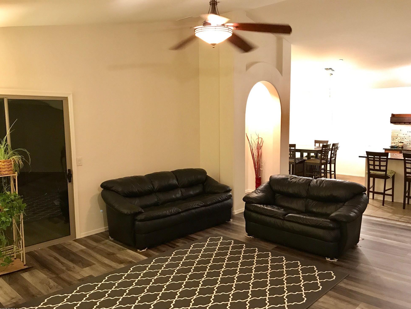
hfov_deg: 61.6
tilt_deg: -7.4
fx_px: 344
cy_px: 160
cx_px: 211
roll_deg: +0.2
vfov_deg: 48.2
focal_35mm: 29
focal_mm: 3.99
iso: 100
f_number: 1.8
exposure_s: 1/9
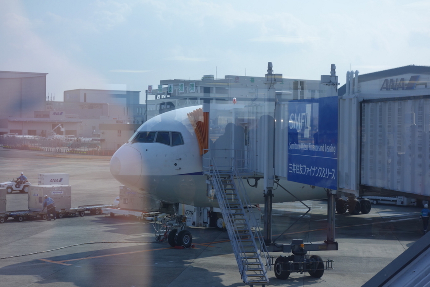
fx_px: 860
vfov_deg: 18.9
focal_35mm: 72
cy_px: 144
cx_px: 215
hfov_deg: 28.1
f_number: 5.6
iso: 125
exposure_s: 1/200
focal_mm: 26.57
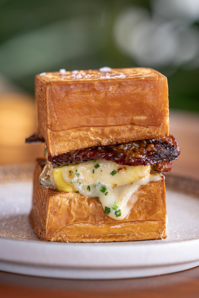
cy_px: 149
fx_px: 1965
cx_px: 100
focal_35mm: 237
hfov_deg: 5.8
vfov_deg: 8.7
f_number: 3.5
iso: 500
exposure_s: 1/320
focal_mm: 158
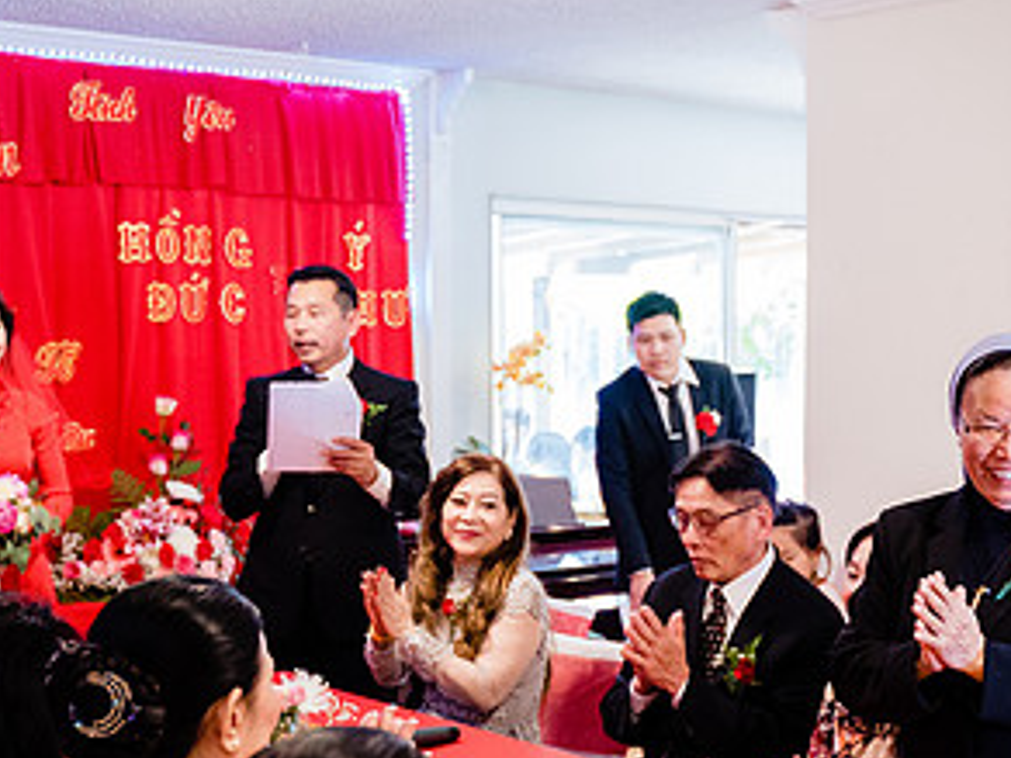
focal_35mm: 63
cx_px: 592
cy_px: 524
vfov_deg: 23.2
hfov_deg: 30.7
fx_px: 1840
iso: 3200
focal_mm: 33
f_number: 2.8
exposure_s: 1/160
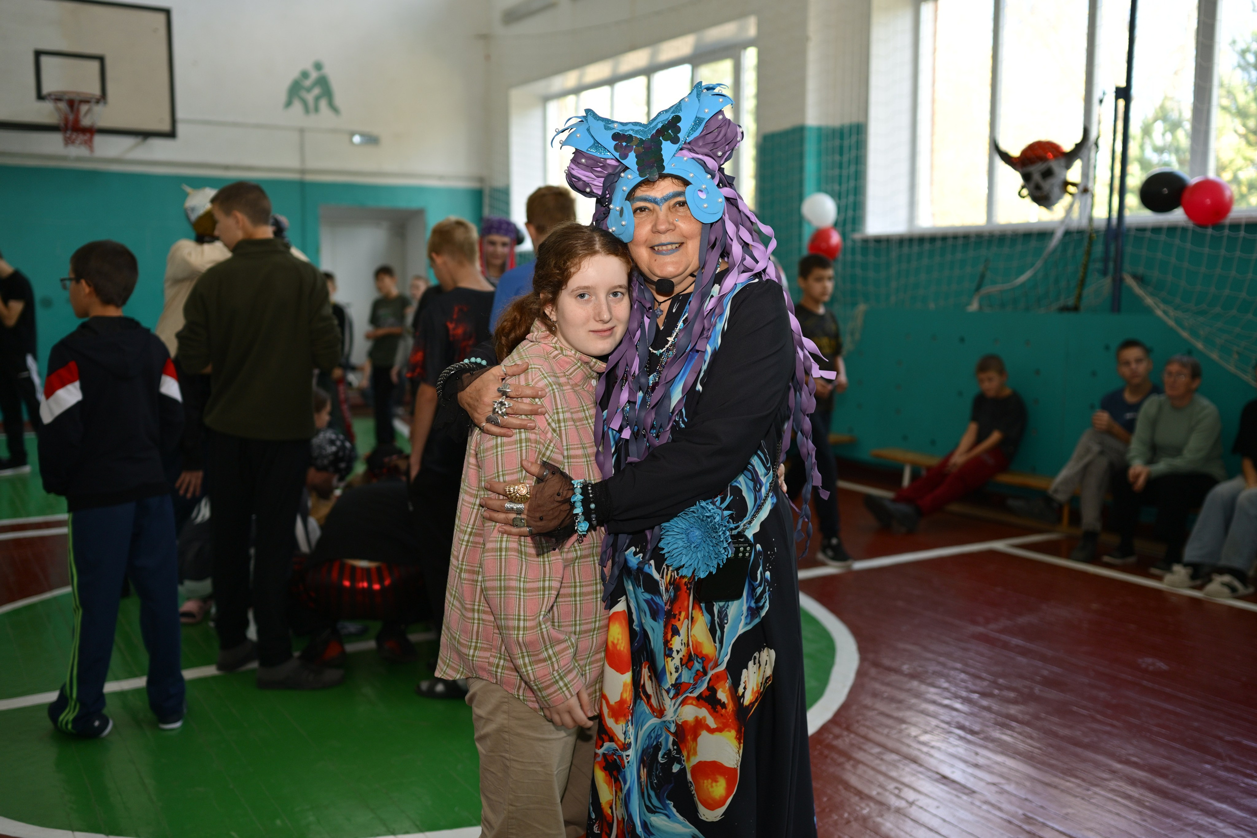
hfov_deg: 54.4
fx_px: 1222
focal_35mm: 35
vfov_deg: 37.9
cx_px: 628
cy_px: 419
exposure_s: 1/320
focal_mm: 35
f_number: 2.2
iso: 200
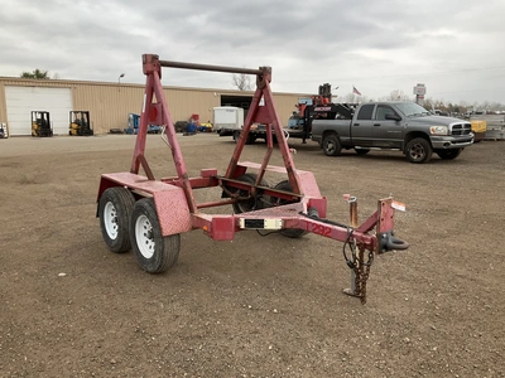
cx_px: 252
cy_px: 189
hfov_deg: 61.7
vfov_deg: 48.2
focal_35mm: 29
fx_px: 423
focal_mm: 3
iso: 20
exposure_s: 1/122
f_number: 1.8
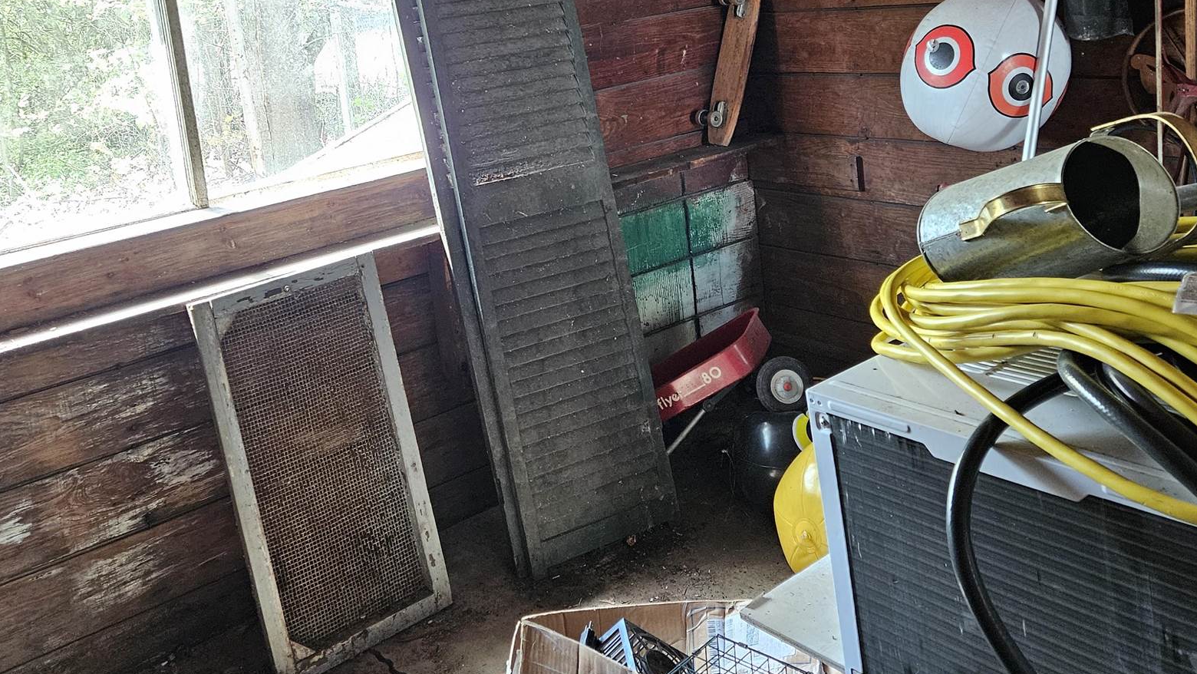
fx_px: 1175
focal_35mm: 37
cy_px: 118
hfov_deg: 53.9
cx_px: 551
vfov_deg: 31.1
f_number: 1.8
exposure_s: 1/120
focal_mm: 5.4
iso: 500
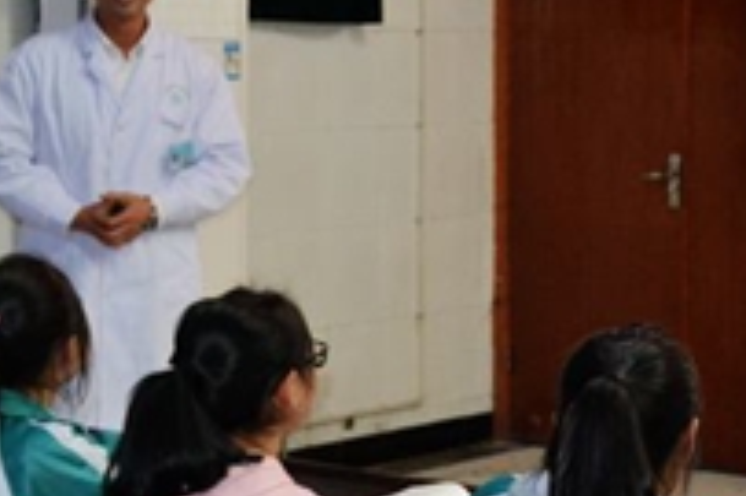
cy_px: 31
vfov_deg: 12.6
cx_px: 812
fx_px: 2220
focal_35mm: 107
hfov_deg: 18.4
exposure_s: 1/60
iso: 1600
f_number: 4.5
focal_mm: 29
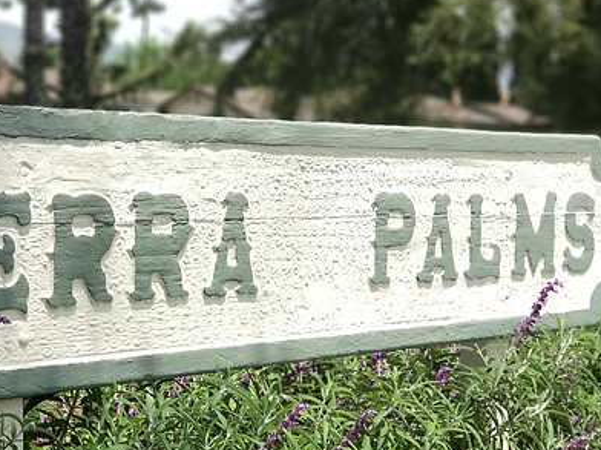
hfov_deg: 25.2
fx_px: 1335
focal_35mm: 77
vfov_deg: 19.1
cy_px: 264
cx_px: 192
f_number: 2.4
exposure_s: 1/658
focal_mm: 6
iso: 25
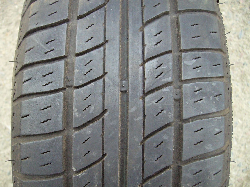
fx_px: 253
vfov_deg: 40.7
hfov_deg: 52.6
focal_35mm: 35
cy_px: 94
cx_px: 125
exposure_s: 1/250
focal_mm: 5.8
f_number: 2.8
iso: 400
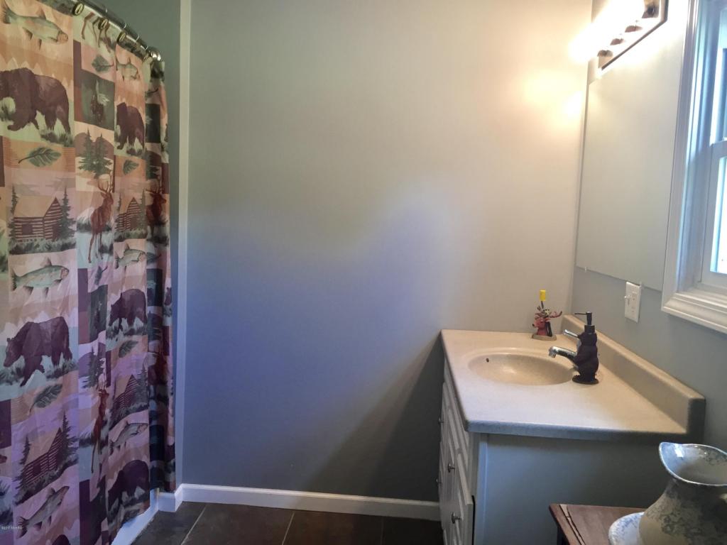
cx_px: 364
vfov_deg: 48.2
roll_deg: -3.0
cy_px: 272
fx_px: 609
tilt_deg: -2.6
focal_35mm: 29
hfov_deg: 61.7
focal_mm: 4.15
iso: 80
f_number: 2.2
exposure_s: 1/30
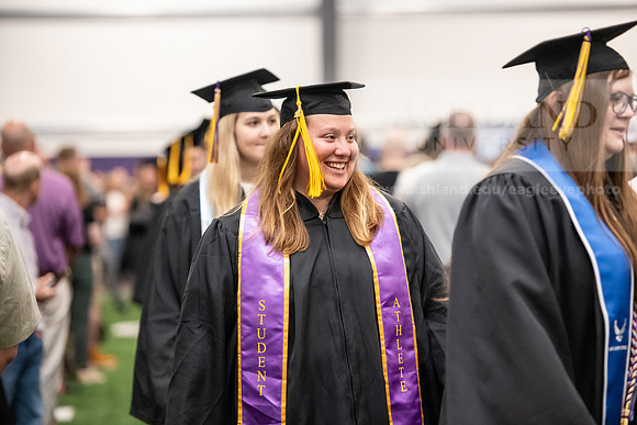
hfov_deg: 13.7
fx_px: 2655
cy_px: 212
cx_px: 318
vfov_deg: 9.2
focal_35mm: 150
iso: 3200
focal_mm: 150
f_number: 3.2
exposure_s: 1/200
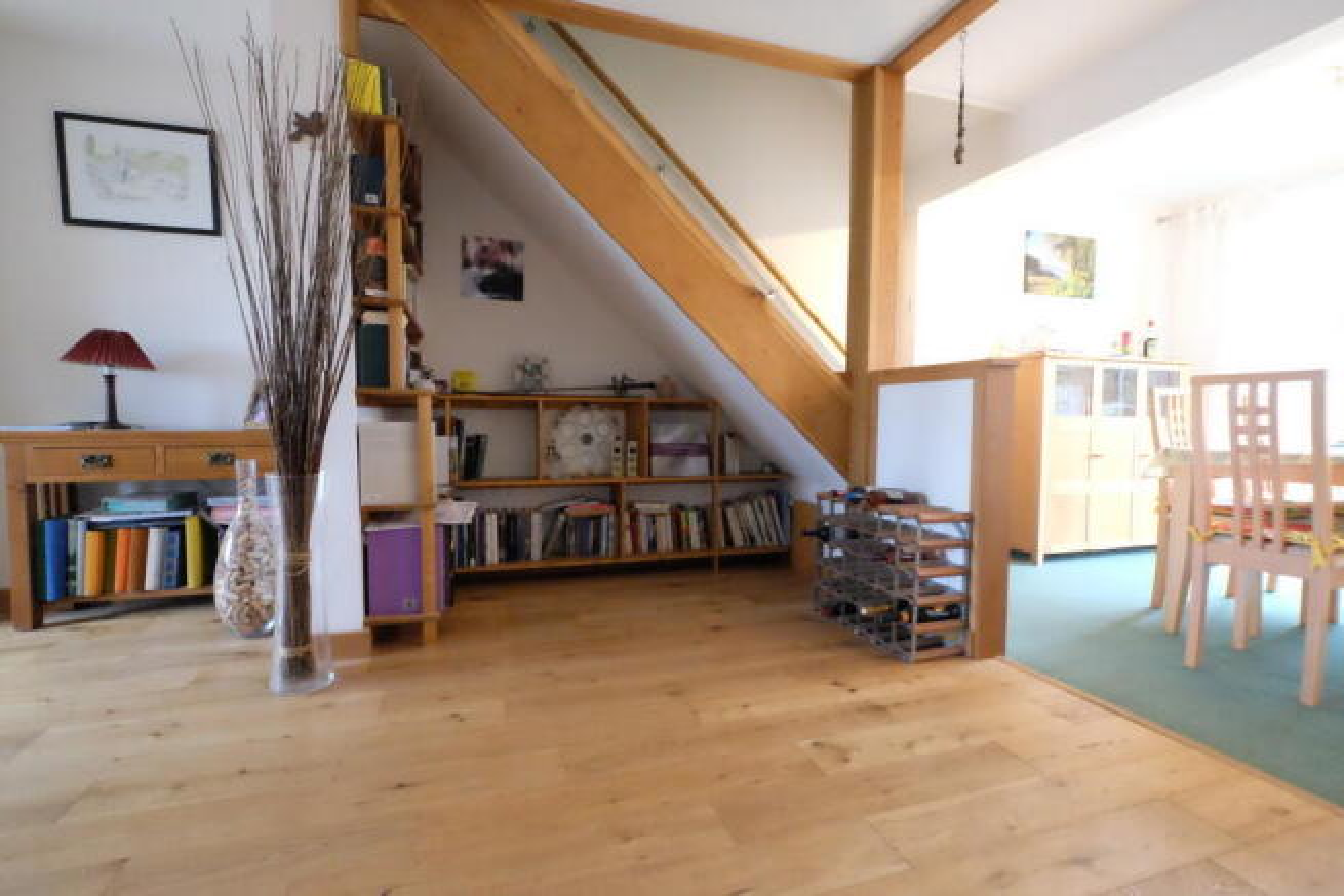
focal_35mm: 15
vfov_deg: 77.4
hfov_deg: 100.4
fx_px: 560
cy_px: 448
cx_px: 672
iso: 12800
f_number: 6.4
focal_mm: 10
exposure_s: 1/27
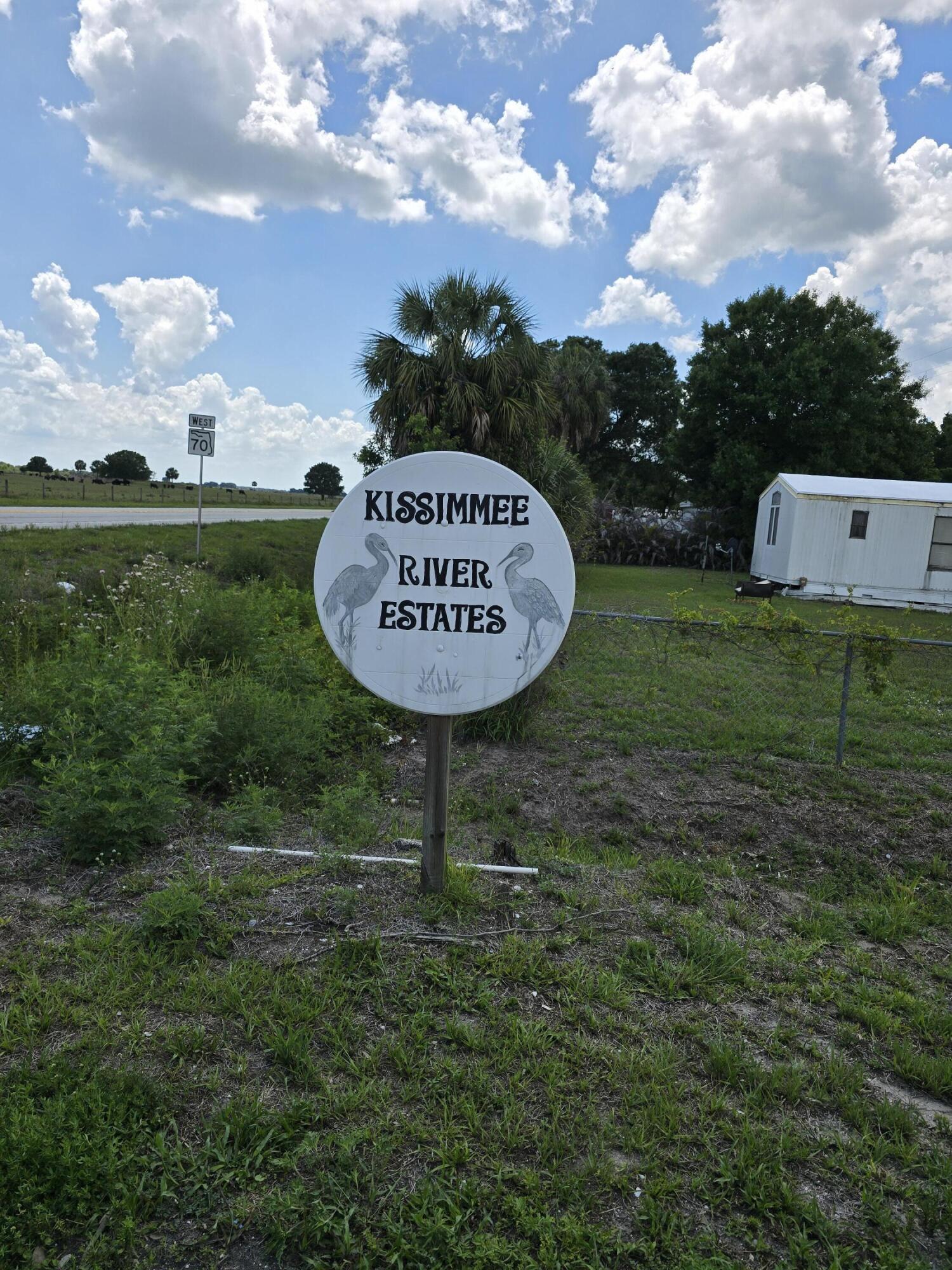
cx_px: 476
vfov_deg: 73.9
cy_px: 635
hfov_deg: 58.9
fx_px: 843
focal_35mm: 23
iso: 12
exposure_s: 1/738
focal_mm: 6.3
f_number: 1.7
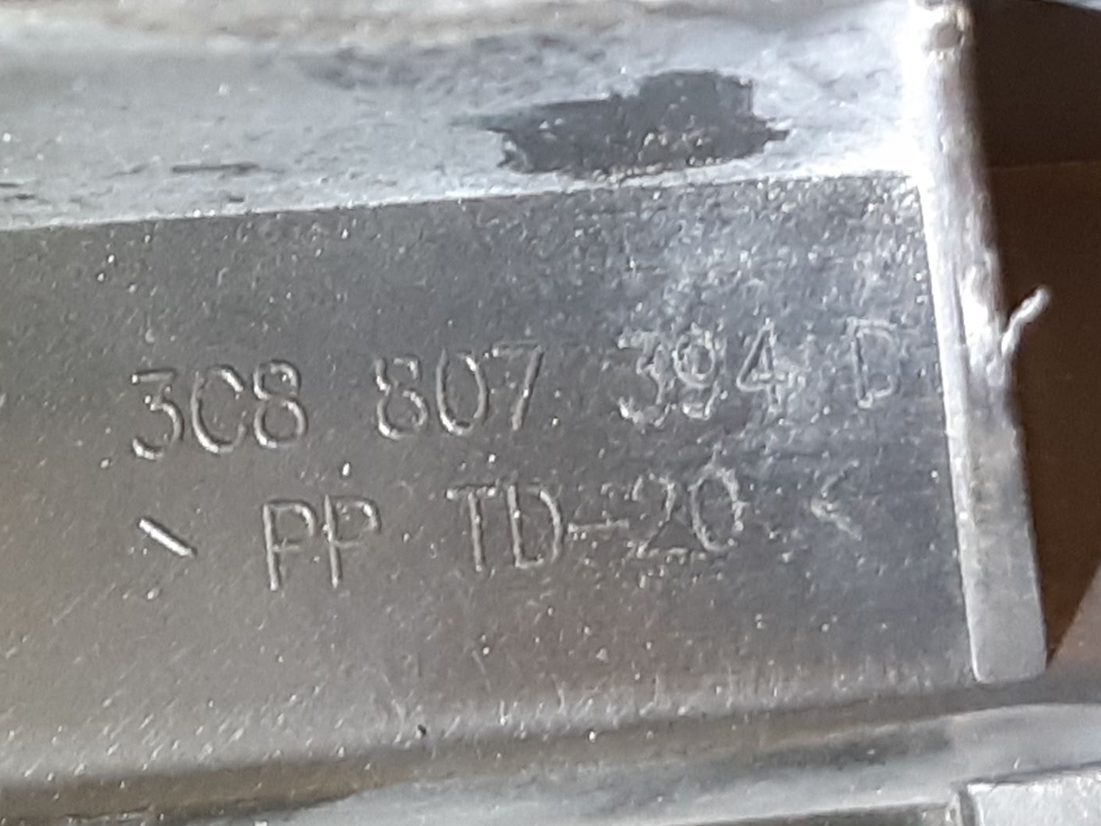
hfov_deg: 48.2
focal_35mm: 38
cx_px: 375
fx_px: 1209
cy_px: 415
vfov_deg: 37.7
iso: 160
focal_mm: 3.93
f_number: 1.7
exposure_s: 1/50
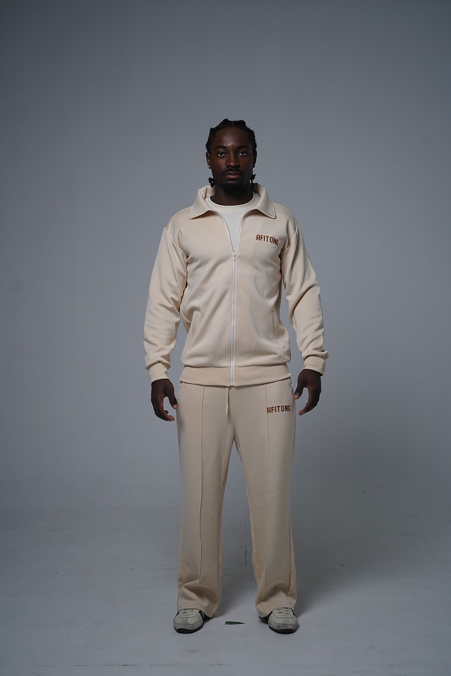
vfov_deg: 28.8
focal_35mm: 70
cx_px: 226
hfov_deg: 19.5
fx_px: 1315
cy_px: 338
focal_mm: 70
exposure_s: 1/200
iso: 500
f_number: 4
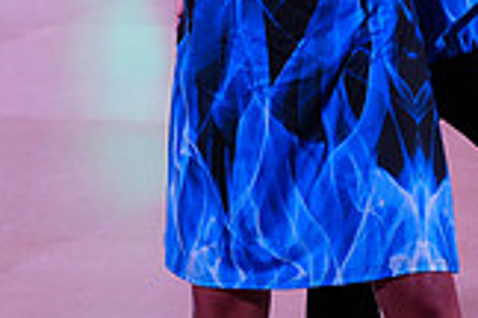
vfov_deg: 3.6
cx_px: 339
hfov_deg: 5.5
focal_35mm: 376
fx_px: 4992
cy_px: -155
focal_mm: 105
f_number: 4
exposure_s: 1/500
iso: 3200
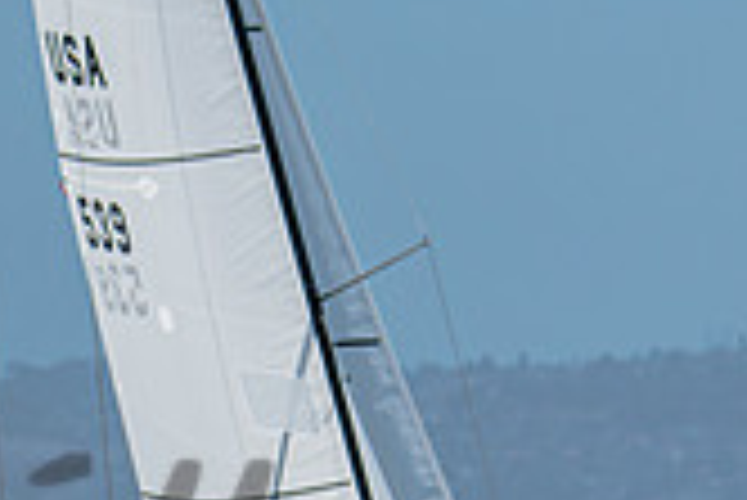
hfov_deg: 1.9
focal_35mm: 1076
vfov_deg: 1.3
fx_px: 22346
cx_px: -167
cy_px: 782
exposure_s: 1/2000
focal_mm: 175
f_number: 5
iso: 200
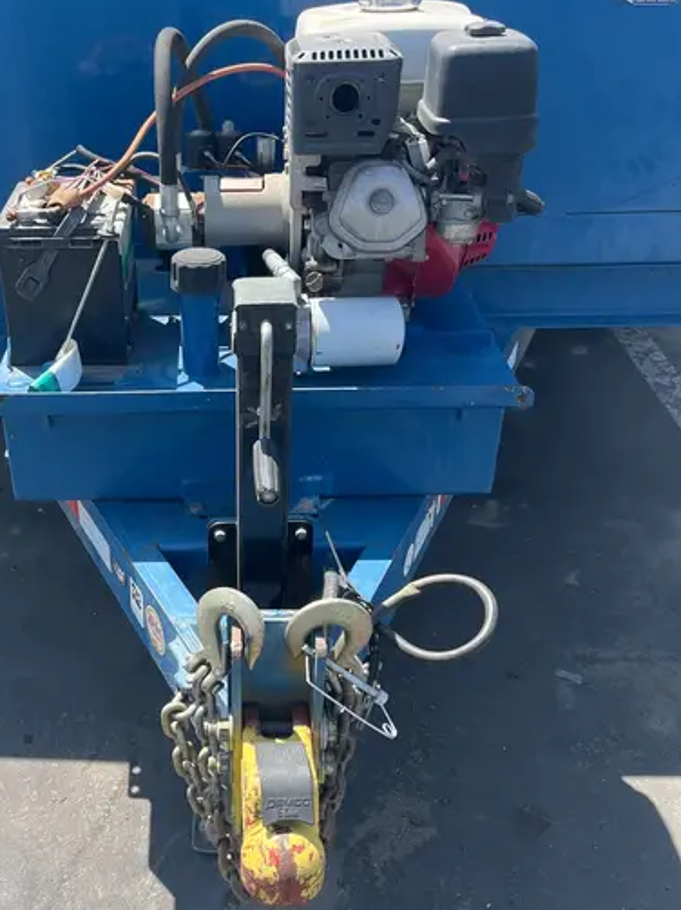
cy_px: 519
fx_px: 998
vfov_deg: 48.8
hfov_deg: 37.2
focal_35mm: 38
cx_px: 212
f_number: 1.6
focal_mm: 5.1
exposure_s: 1/1175
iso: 50
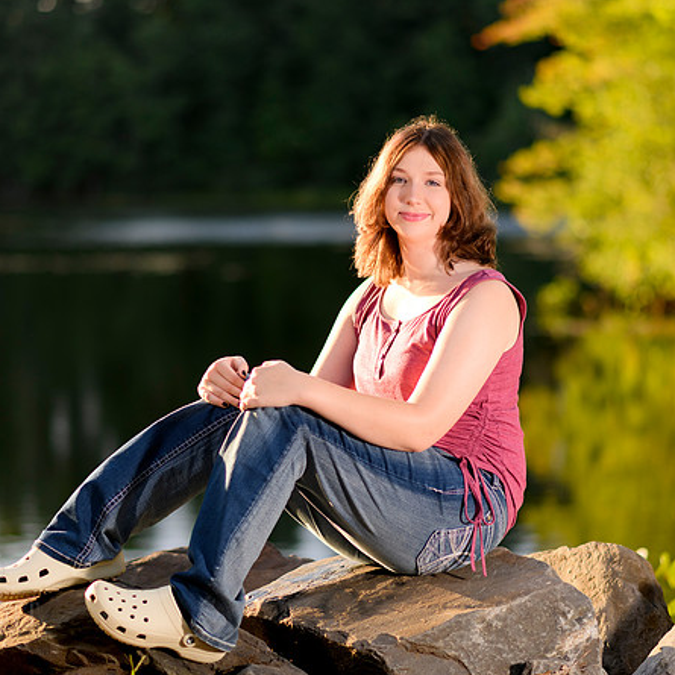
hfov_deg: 15.4
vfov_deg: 15.4
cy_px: 338
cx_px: 290
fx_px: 2493
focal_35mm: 113
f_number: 1.8
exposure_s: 1/1600
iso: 125
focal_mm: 85
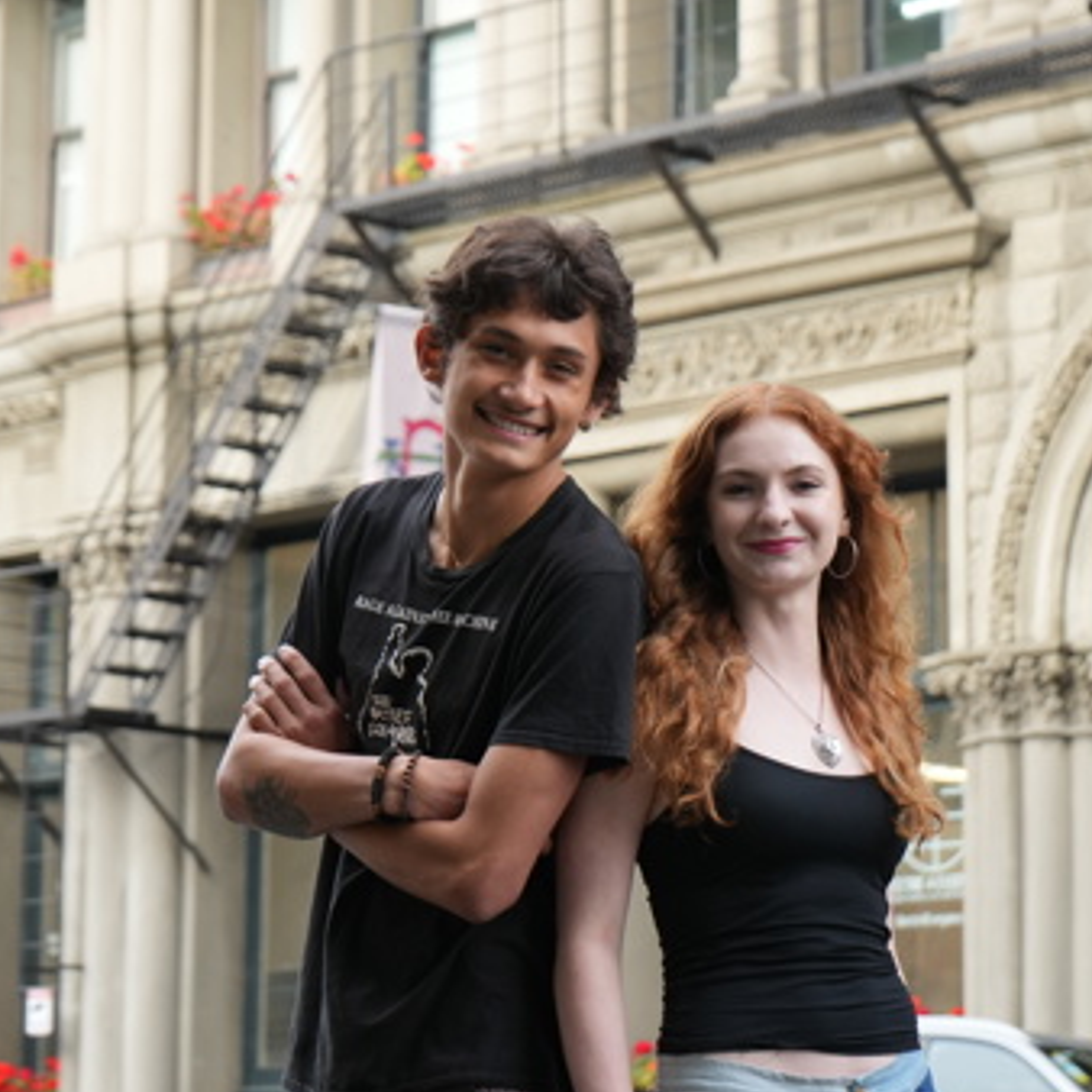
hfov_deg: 15.0
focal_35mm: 116
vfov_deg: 15.0
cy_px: 549
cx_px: 611
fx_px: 4140
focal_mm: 70
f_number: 5.6
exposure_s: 1/320
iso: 1000
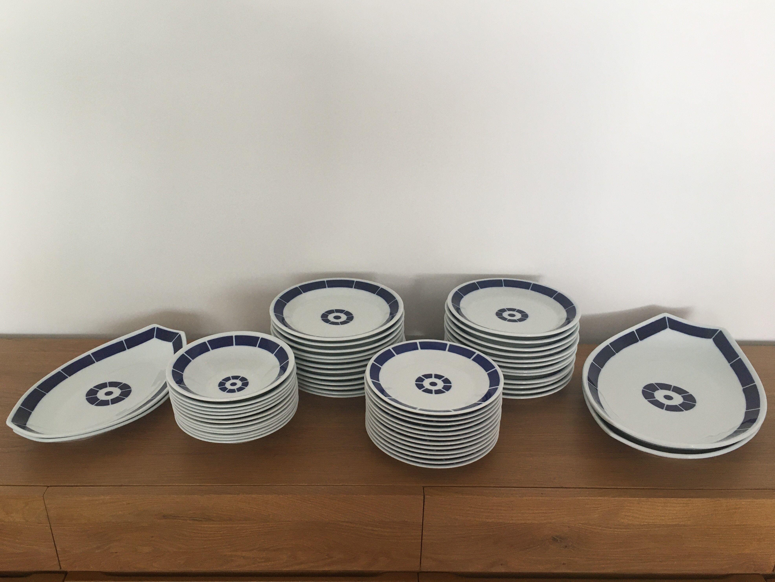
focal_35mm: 29
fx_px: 649
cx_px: 388
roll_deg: -1.7
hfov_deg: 61.7
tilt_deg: -24.4
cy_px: 291
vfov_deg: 48.2
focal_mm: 4.15
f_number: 2.2
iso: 50
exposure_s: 1/33
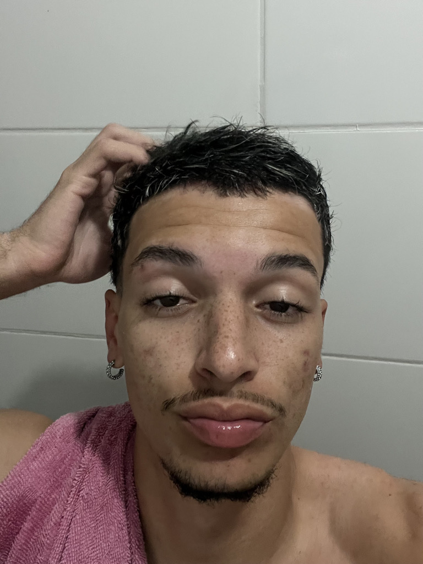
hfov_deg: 46.8
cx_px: 212
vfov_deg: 60.0
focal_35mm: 30
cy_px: 282
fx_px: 489
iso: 320
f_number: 2.2
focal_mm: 2.71
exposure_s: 1/60
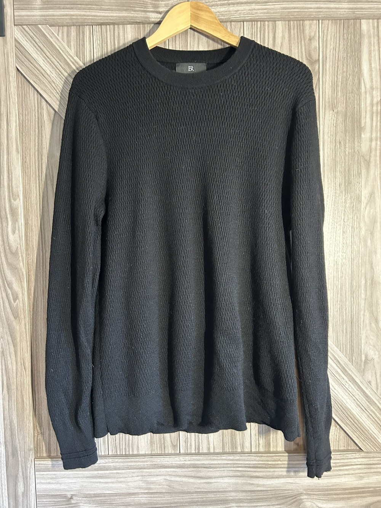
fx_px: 381
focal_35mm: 26
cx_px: 190
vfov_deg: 67.3
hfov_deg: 53.1
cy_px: 254
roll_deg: +1.1
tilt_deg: -2.7
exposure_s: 1/40
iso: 500
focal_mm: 5.7
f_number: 1.5
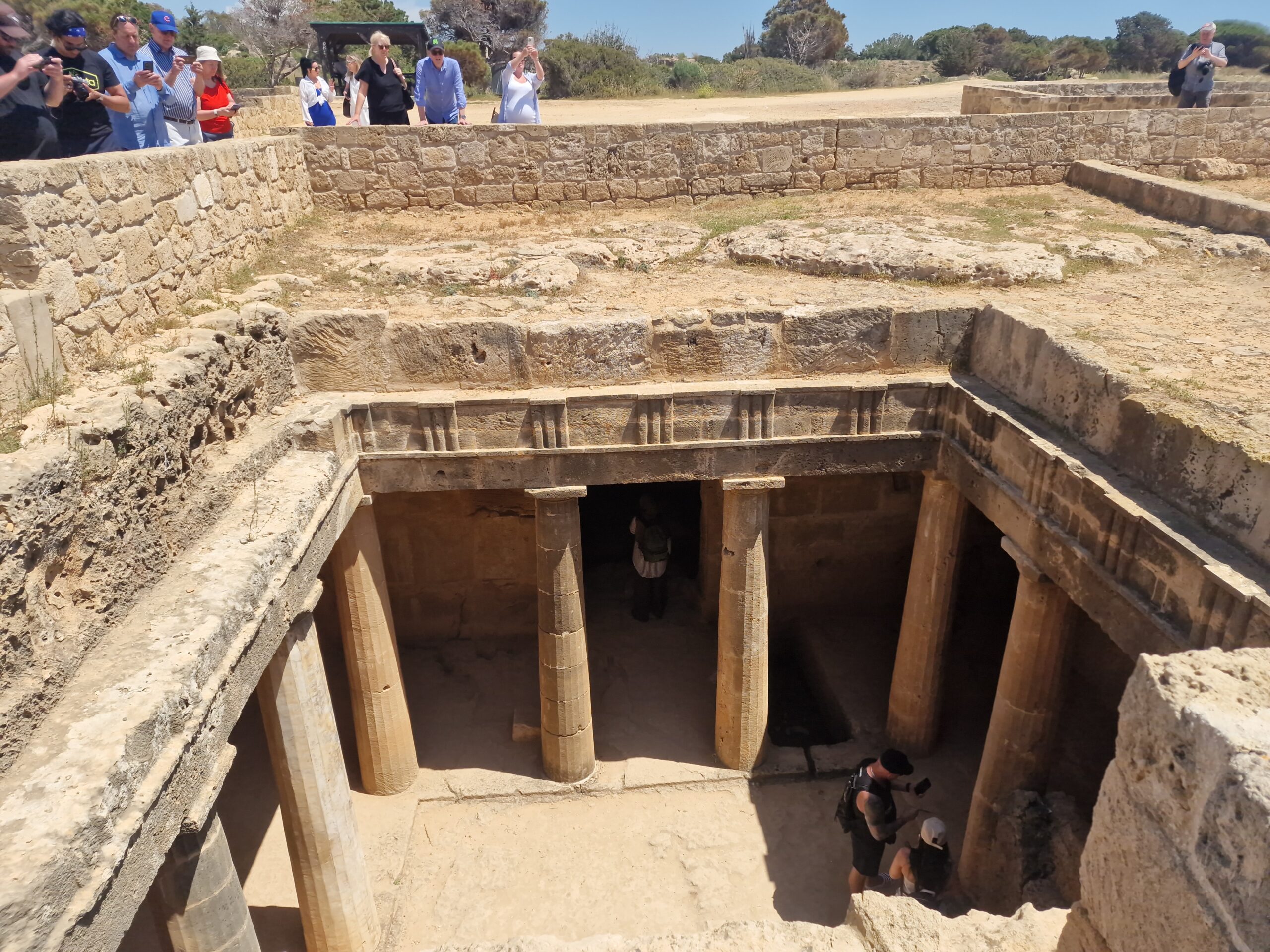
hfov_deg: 73.9
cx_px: 635
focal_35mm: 23
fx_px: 844
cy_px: 476
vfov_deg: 58.9
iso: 50
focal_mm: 6.4
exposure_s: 1/9804
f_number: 1.8
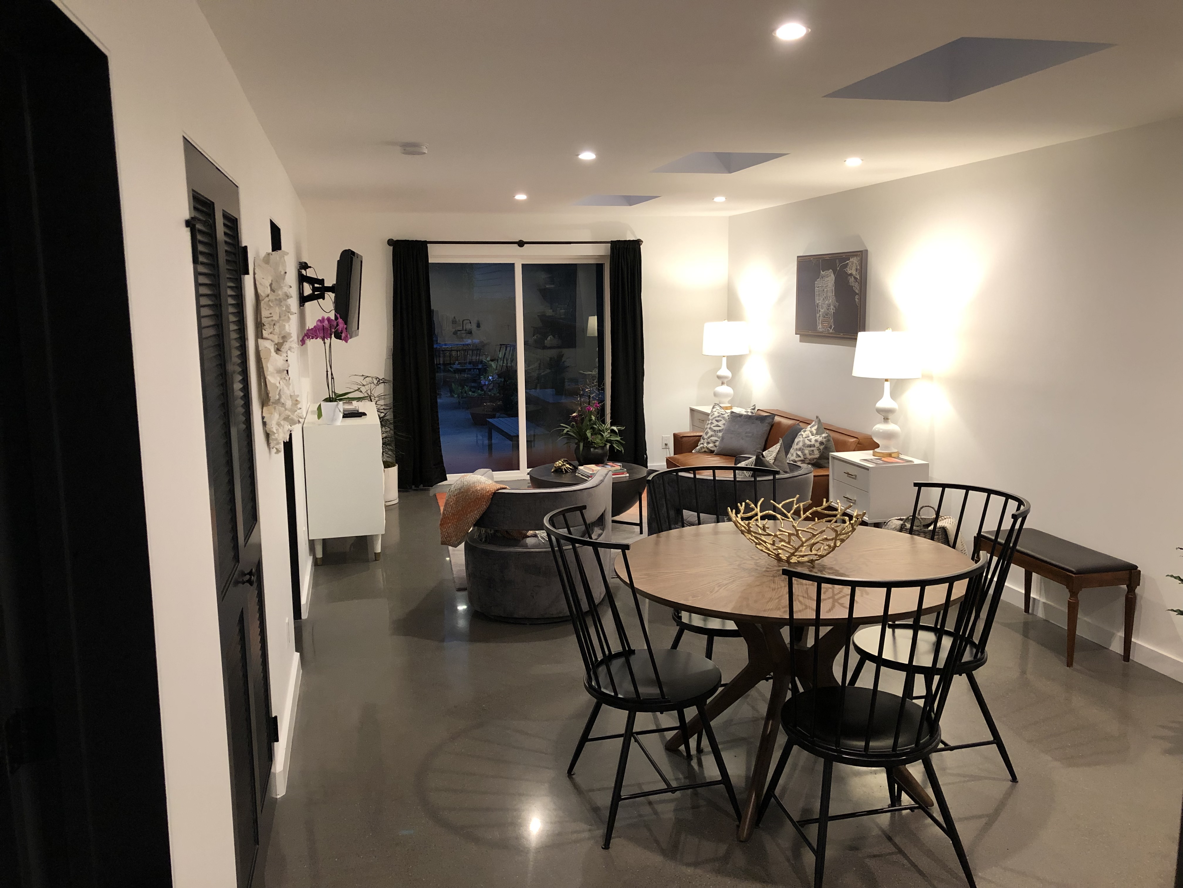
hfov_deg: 63.4
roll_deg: +1.7
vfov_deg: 49.7
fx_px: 957
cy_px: 444
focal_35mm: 28
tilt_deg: -7.4
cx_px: 592
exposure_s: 1/15
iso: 50
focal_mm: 4
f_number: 1.8
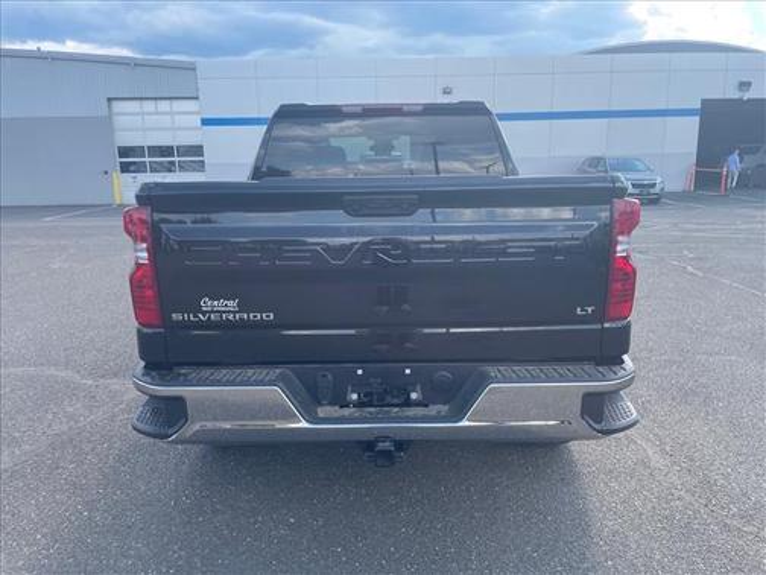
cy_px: 288
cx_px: 383
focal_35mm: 26
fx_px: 575
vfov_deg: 53.1
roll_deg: +0.2
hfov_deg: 67.3
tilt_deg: -11.2
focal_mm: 4.2
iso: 32
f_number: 1.6
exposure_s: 1/698
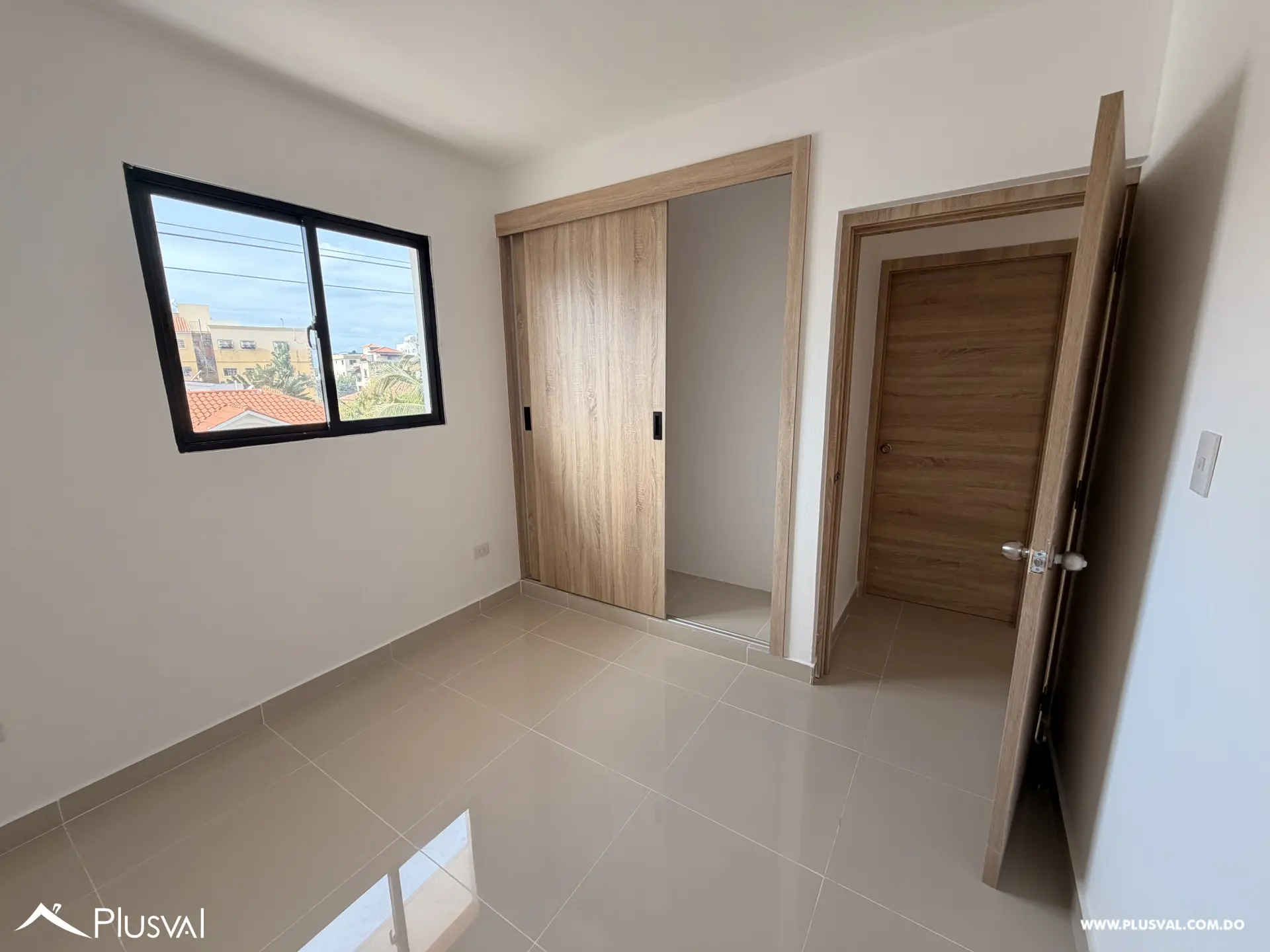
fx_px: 514
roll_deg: +1.2
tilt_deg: -10.0
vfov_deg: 85.7
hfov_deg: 102.1
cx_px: 635
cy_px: 476
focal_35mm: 14
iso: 64
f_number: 2.2
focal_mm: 2.22
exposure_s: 1/163
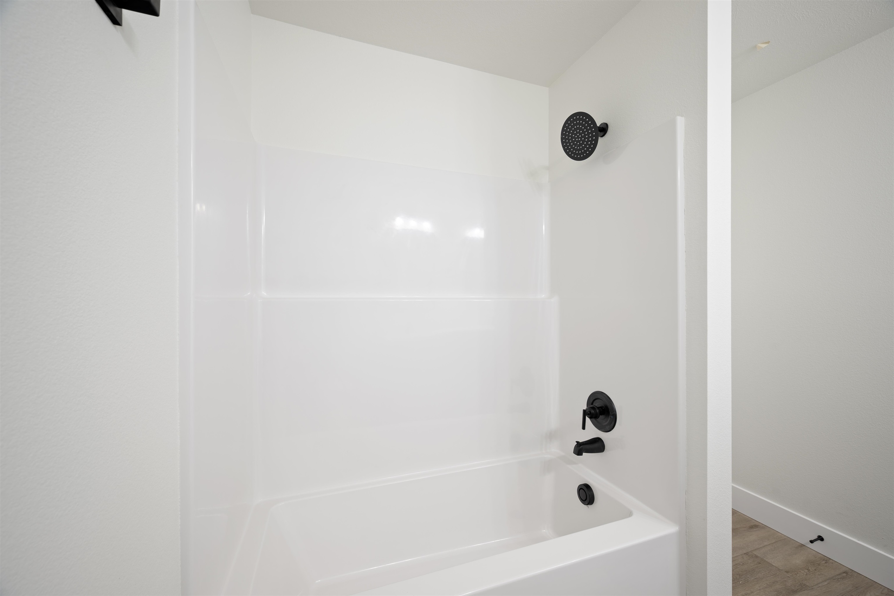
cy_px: 298
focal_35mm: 14
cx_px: 447
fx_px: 348
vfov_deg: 81.2
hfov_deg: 104.3
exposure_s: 2
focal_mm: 14
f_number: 8
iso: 100
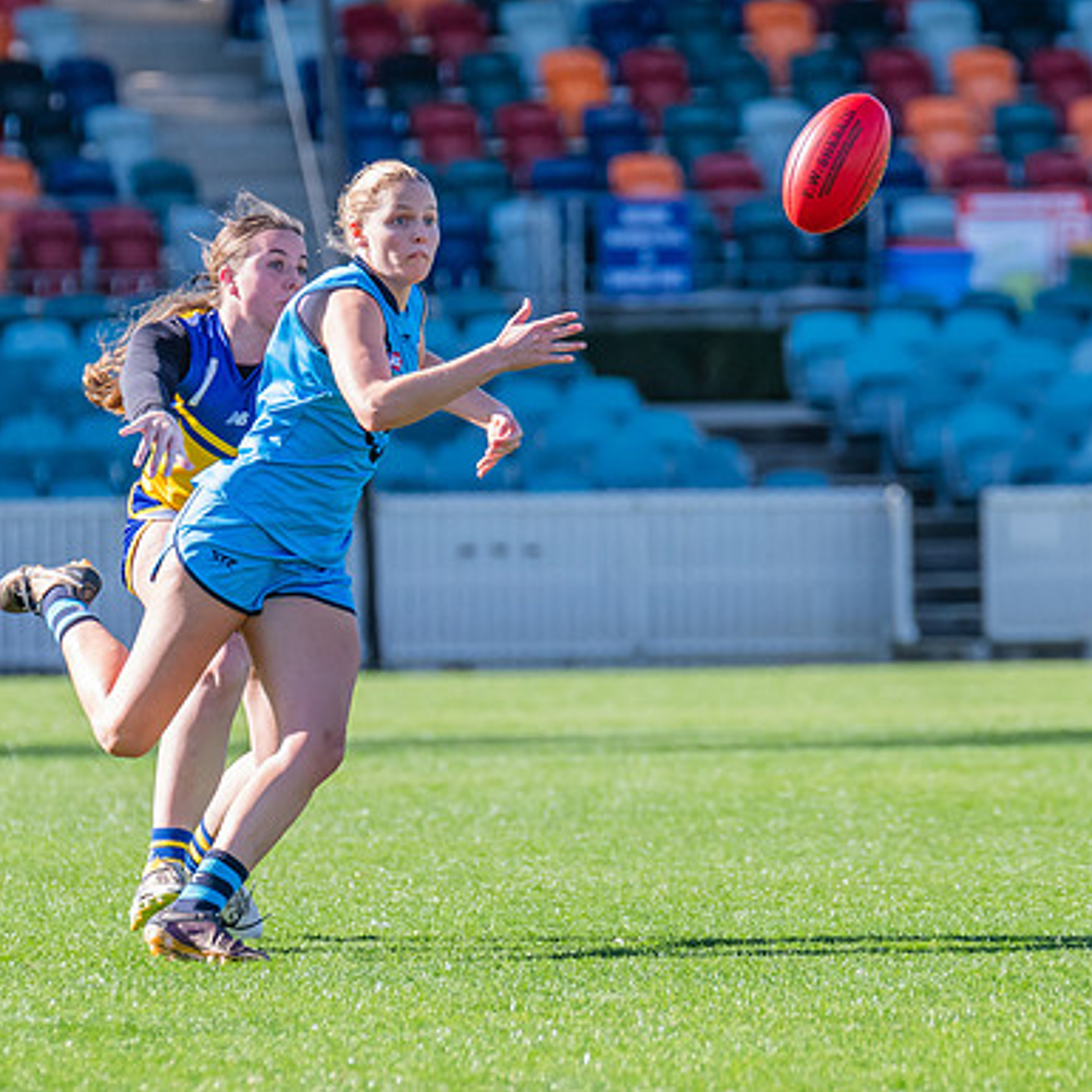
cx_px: 551
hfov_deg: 2.6
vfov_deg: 2.6
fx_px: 24377
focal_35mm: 683
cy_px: 493
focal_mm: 330
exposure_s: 1/1250
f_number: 7.1
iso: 800
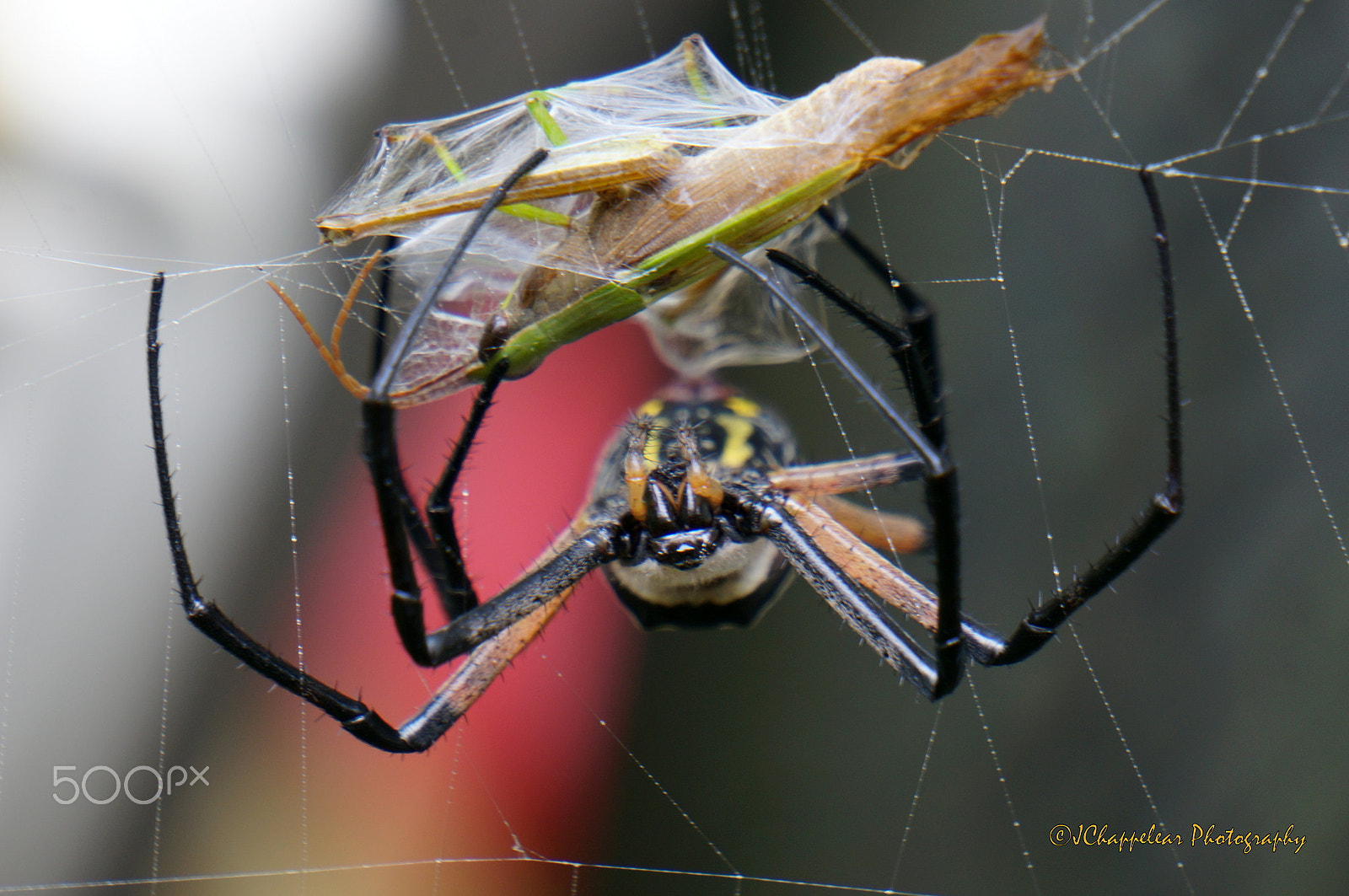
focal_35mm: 315
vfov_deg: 4.4
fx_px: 11790
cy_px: 448
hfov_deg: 6.5
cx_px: 674
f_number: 6.3
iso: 200
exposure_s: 1/20
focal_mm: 210
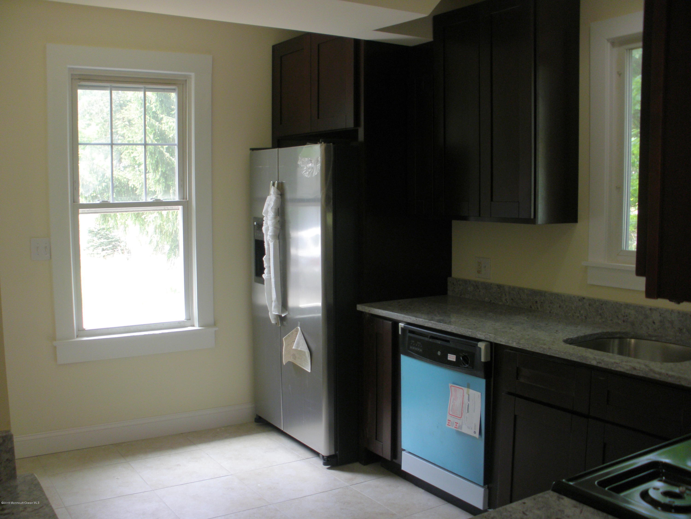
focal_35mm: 36
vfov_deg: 39.7
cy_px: 260
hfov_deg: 51.4
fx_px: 719
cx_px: 346
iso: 80
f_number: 3.5
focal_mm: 6.3
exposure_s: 1/30
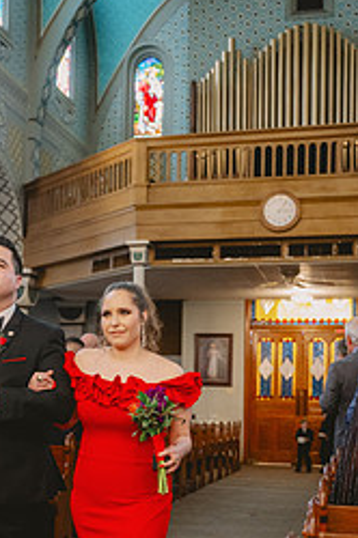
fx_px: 942
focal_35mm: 63
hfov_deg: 21.1
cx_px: 38
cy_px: 385
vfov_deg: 31.5
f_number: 2.8
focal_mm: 35
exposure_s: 1/250
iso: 2000
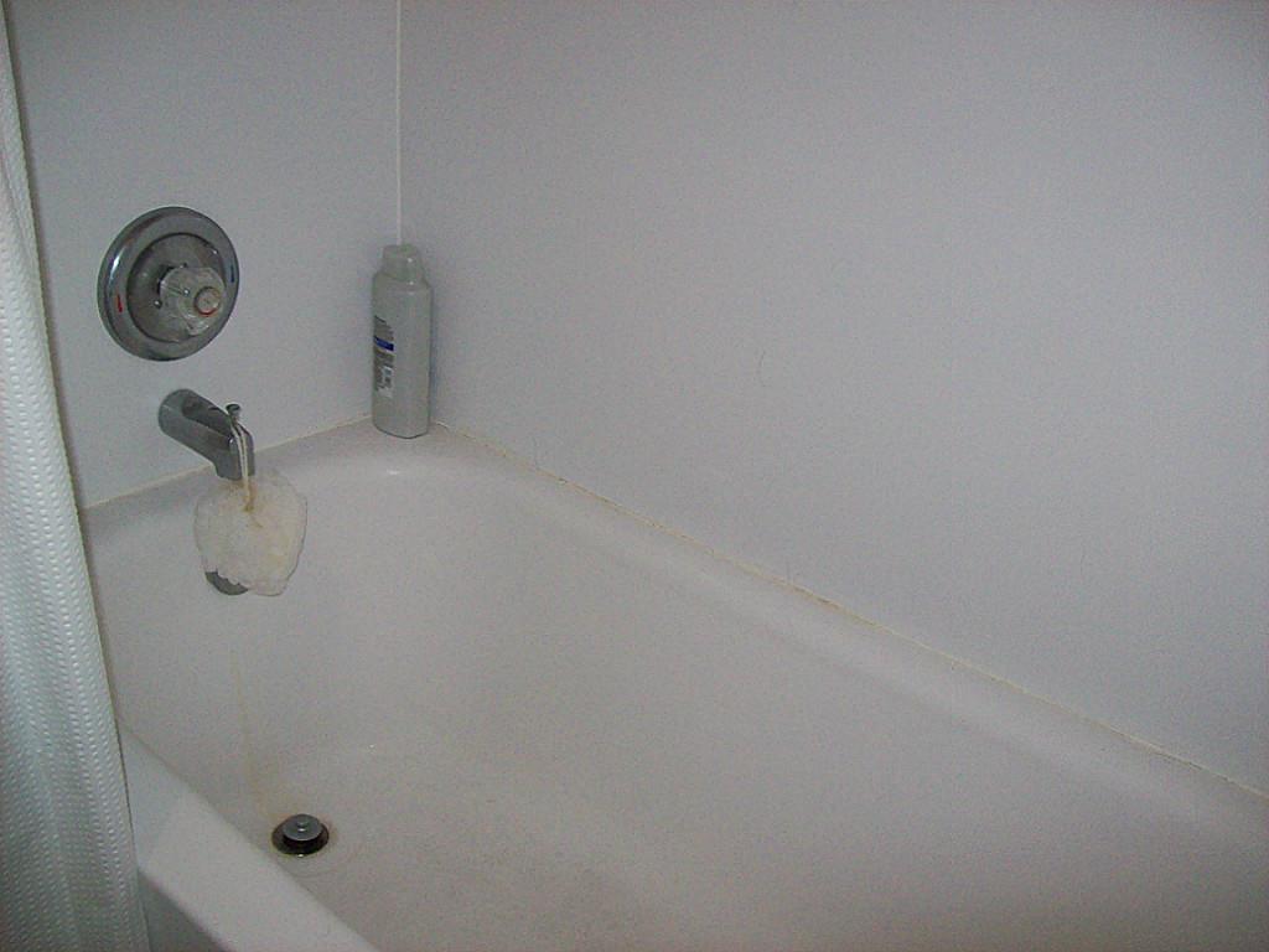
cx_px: 634
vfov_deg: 39.7
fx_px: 1320
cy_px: 476
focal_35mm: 36
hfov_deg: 51.4
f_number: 2.7
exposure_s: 1/64
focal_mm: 6
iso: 200
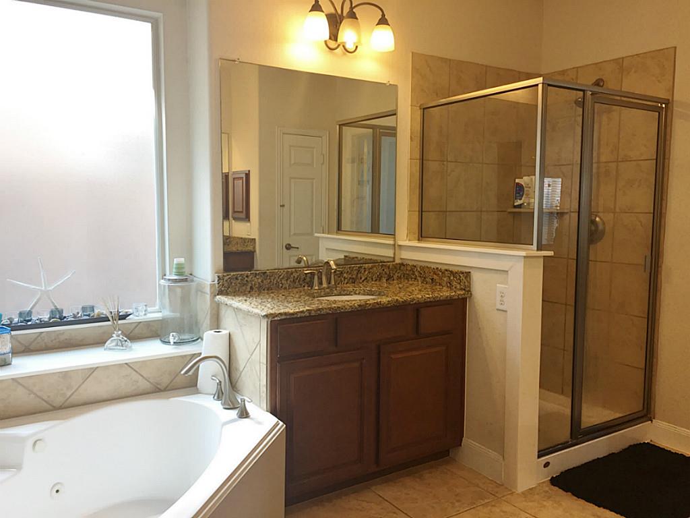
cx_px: 345
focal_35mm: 29
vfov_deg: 48.2
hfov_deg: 61.7
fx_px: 578
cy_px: 259
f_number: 2.2
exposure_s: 1/60
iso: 40
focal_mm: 4.15
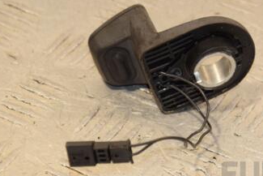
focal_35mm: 291
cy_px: 66
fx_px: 2126
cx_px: 206
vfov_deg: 4.7
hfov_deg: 7.1
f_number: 8
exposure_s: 1/200
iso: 800
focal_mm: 105
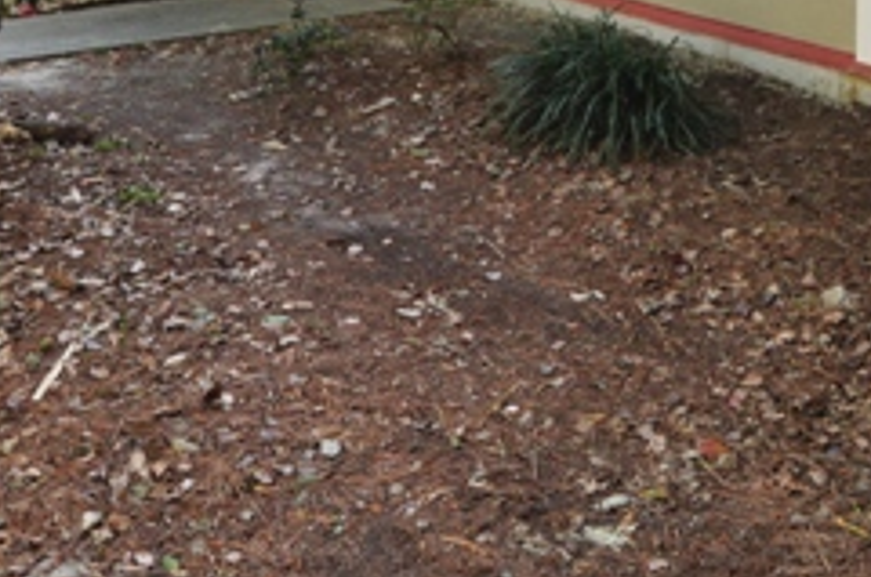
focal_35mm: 56
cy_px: -191
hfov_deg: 33.9
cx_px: 773
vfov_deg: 21.6
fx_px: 1352
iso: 200
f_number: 8
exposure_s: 1/80
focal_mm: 14
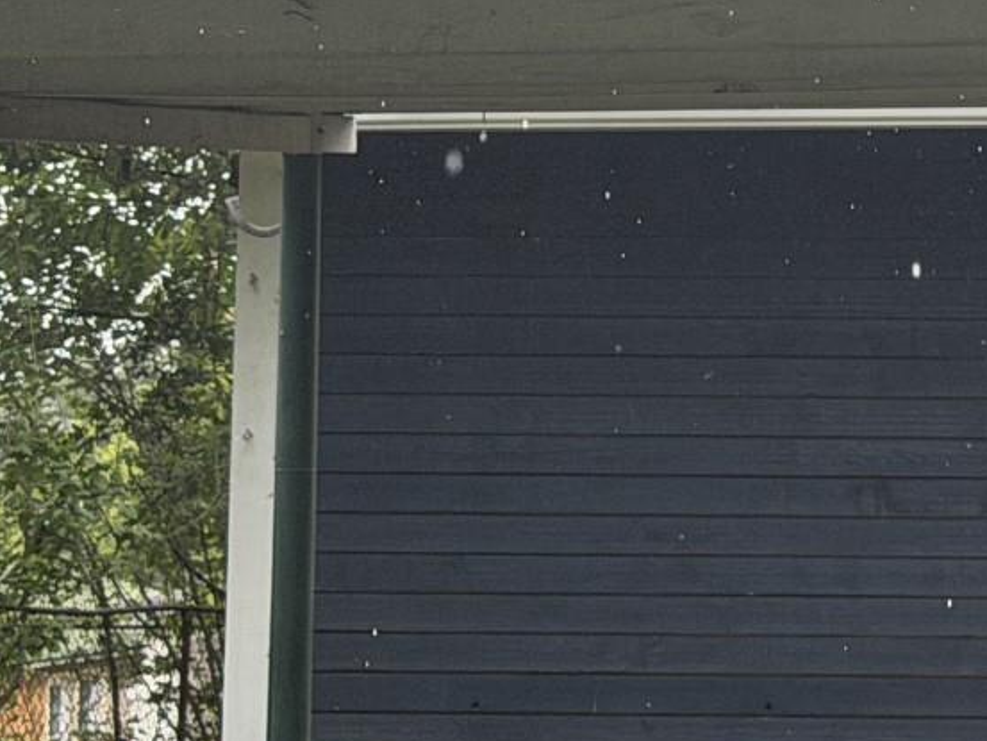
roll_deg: +0.2
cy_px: 345
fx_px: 4991
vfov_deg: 8.5
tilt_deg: +2.2
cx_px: 1681
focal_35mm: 175
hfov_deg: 10.7
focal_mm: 6.76
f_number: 1.78
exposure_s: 1/541
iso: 100
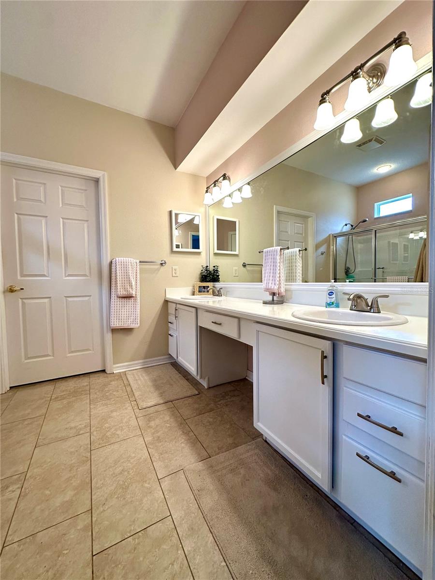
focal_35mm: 14
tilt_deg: -2.1
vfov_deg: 102.1
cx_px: 218
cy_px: 290
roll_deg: +0.1
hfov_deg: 85.7
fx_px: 235
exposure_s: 1/120
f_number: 2.2
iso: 160
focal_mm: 2.22
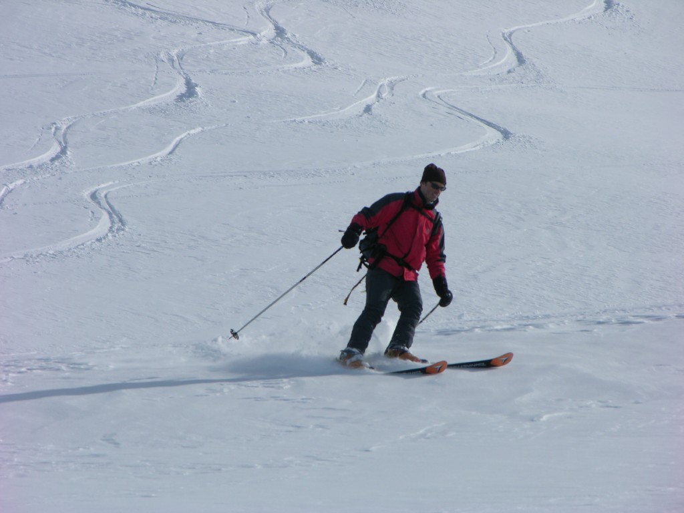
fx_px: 5533
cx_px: 342
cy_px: 256
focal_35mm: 280
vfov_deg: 5.3
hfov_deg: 7.1
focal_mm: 71.2
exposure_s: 1/490
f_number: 6.6
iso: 50
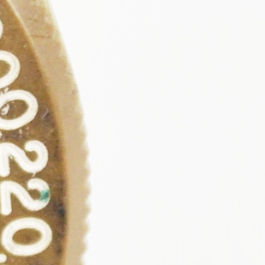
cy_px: 117
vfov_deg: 1.3
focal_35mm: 1368
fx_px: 11852
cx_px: -417
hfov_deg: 1.3
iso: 800
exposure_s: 1/200
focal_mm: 135
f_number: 5.6
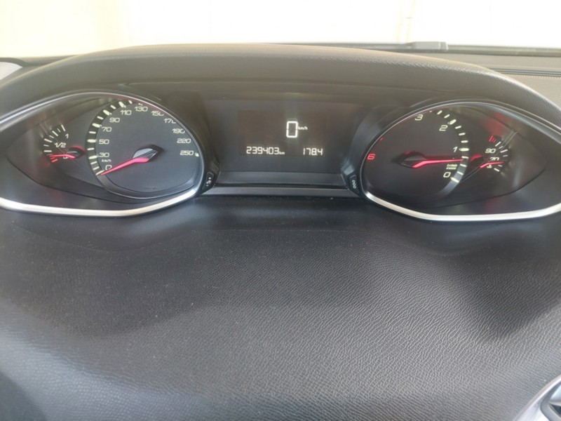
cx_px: 280
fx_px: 405
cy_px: 210
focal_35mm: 25
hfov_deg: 69.4
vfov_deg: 54.9
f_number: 1.8
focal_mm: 5.23
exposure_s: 1/60
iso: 500
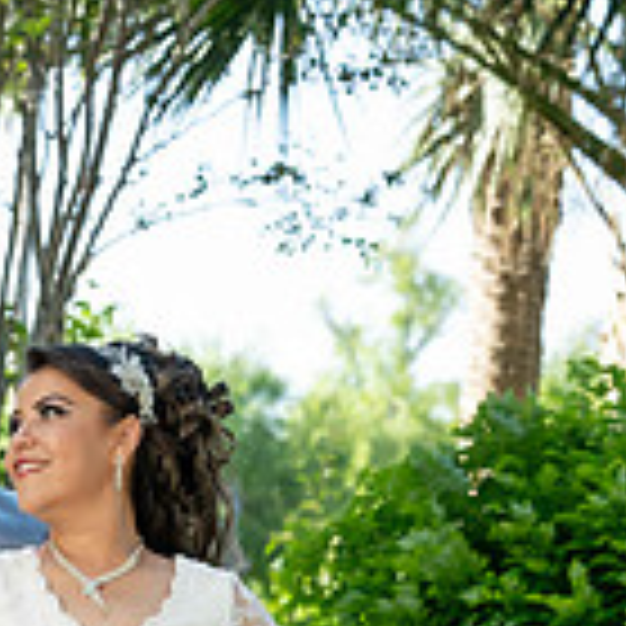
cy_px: 1000
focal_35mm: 132
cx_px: 95
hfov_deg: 13.1
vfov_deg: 12.4
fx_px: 2701
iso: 500
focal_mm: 48
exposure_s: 1/500
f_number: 4
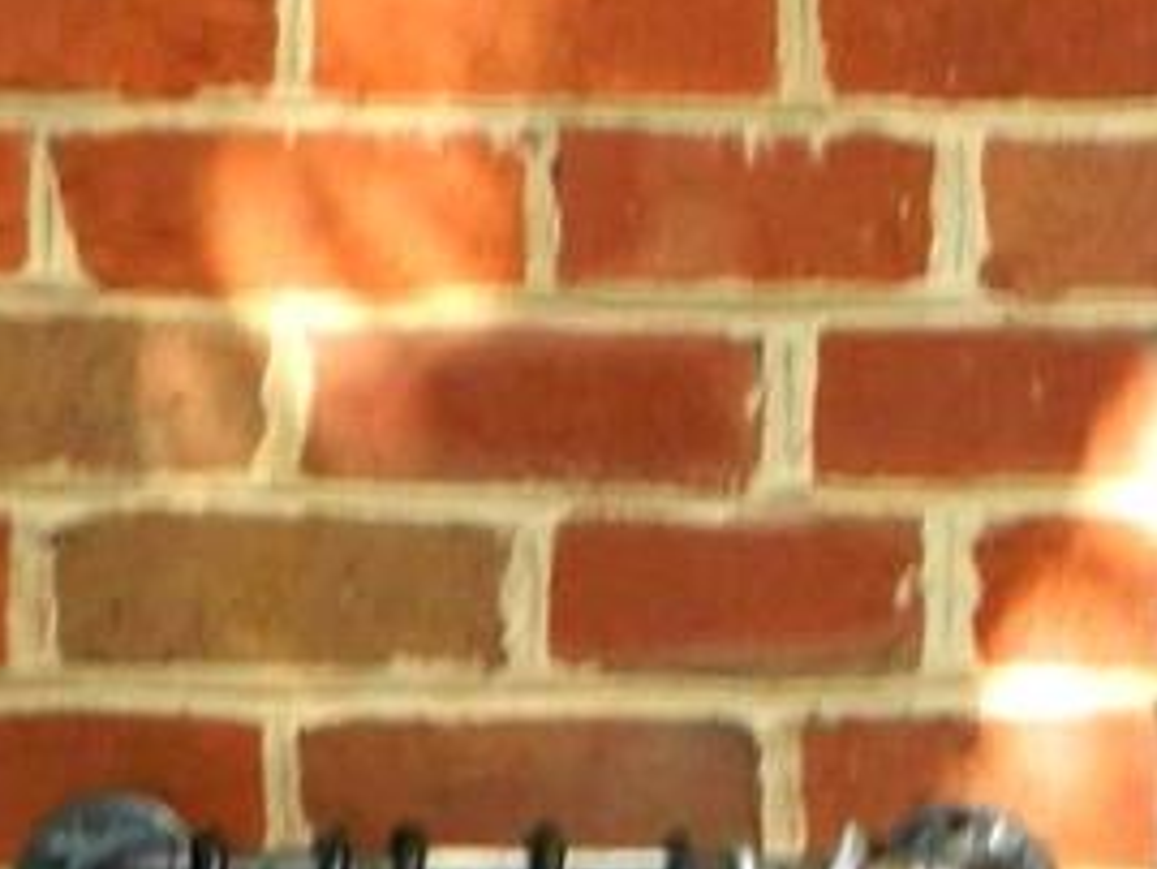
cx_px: 2336
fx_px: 15047
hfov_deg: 4.3
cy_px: -176
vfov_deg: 3.3
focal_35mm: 450
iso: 125
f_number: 4.2
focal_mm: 15.1
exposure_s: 1/50
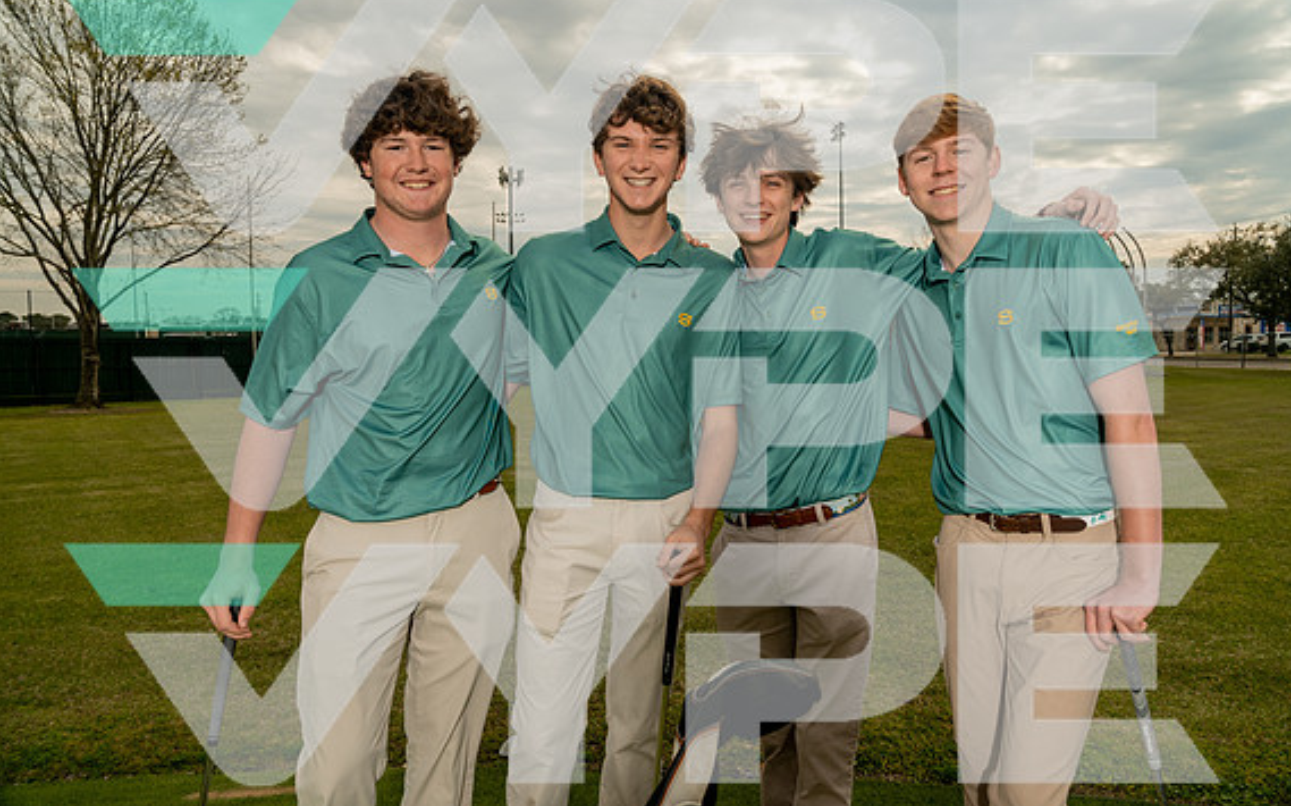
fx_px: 914
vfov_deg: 47.5
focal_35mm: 26
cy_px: 389
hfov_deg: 70.4
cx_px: 649
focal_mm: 25
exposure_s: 1/250
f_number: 8
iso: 250
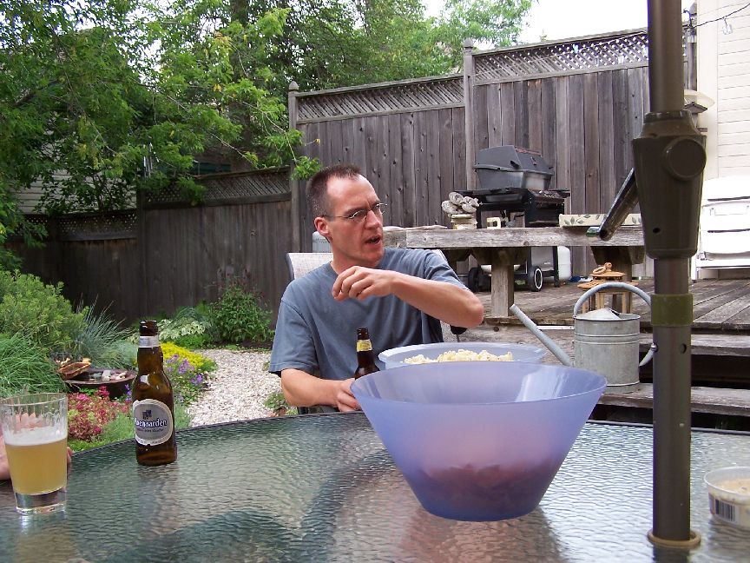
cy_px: 282
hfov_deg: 49.0
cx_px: 375
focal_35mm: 38
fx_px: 823
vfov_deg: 37.7
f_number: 2.8
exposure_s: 1/125
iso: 80
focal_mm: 6.3
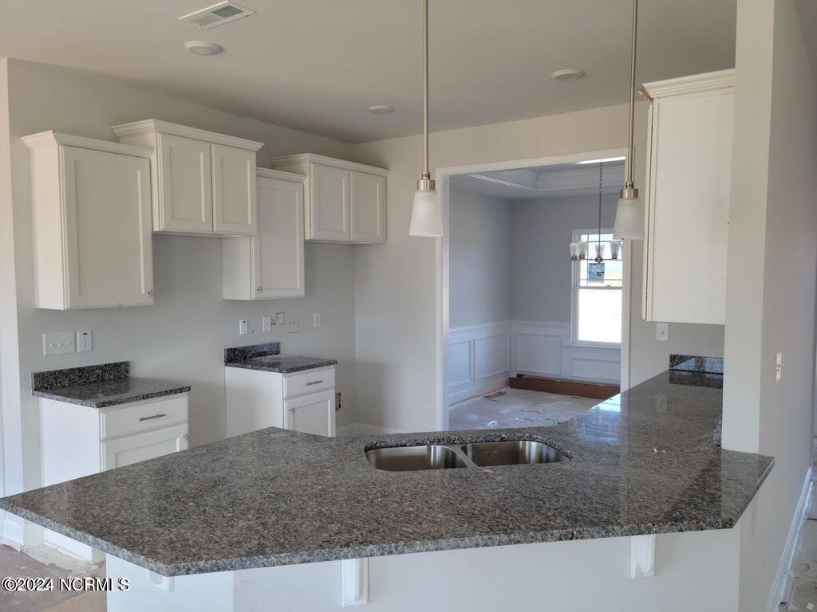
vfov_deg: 49.7
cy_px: 306
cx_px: 408
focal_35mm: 28
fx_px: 661
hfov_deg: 63.4
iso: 50
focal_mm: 5.9
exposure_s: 1/60
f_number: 2
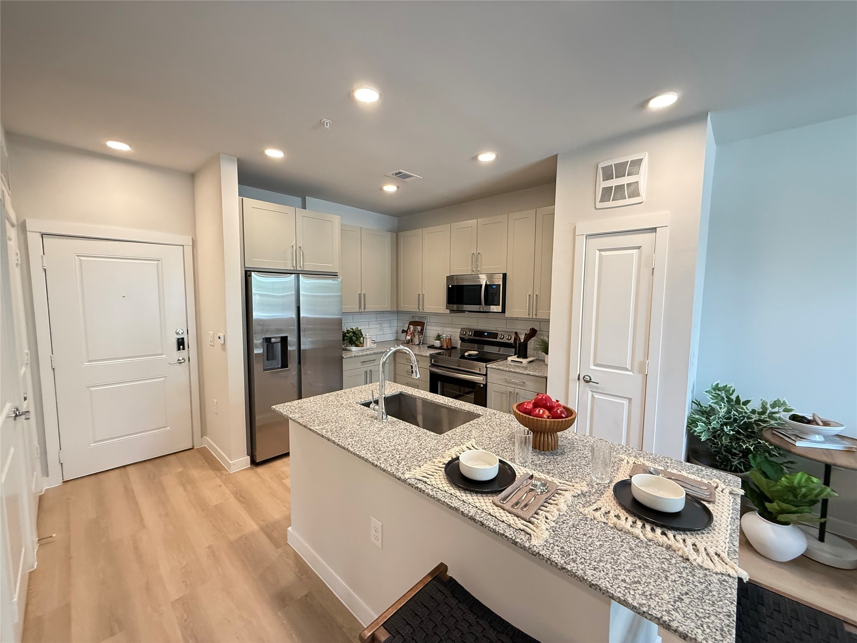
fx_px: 347
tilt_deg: -3.3
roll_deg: -0.2
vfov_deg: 85.7
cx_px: 428
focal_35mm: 14
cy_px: 322
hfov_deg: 102.1
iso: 640
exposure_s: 1/120
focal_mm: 2.22
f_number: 2.2
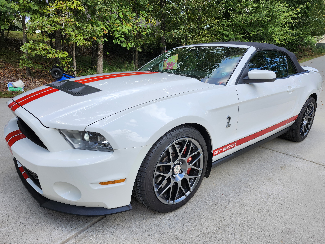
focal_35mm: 23
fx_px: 216
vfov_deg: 58.9
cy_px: 122
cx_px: 162
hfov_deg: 73.9
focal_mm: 5.54
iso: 25
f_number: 1.8
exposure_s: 1/445
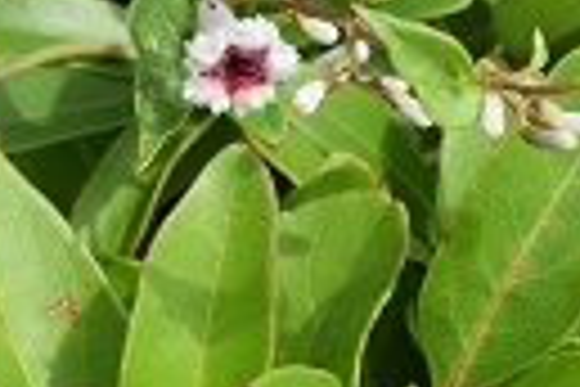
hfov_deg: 12.2
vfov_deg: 8.1
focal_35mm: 168
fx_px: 2706
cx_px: 153
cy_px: -27
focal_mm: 30
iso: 200
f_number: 9
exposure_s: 1/320
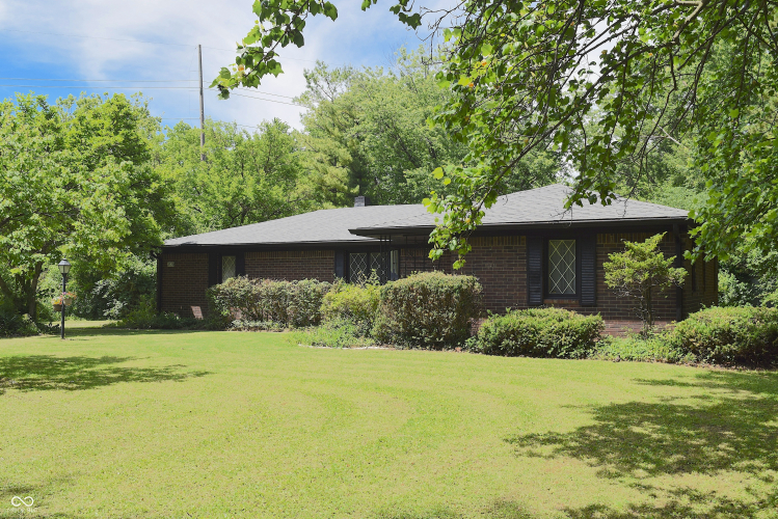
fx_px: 746
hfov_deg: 55.1
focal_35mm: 34
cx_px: 389
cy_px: 260
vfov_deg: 38.4
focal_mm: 23
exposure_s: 1/320
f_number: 9
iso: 200
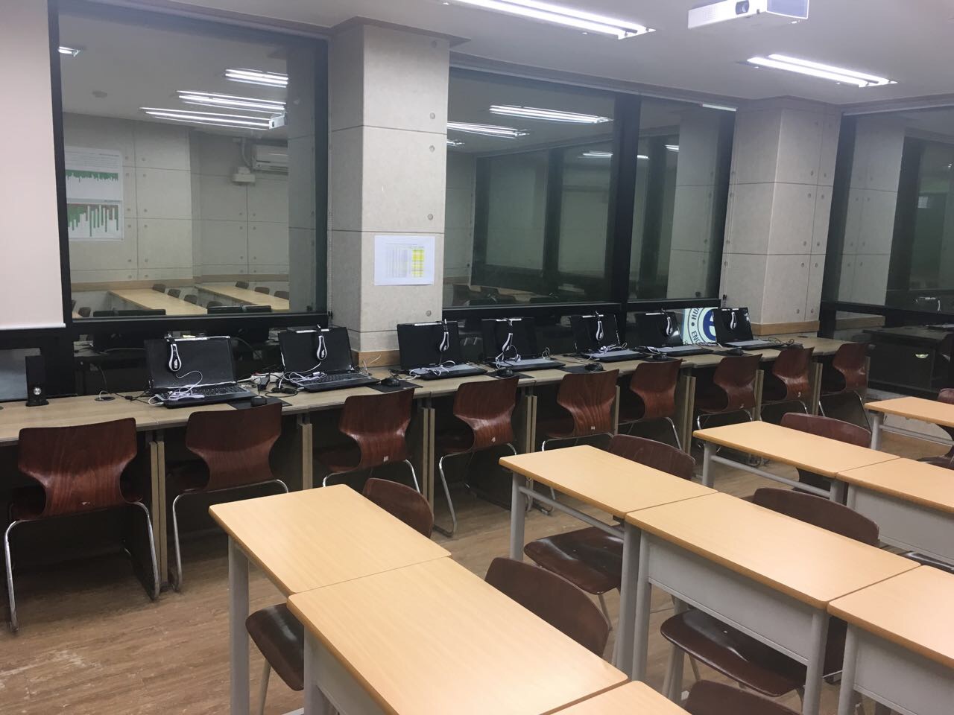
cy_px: 358
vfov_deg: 48.2
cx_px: 477
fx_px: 799
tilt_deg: -9.1
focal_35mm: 29
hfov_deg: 61.7
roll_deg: -1.1
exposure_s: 1/30
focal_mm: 4.15
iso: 40
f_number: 2.2
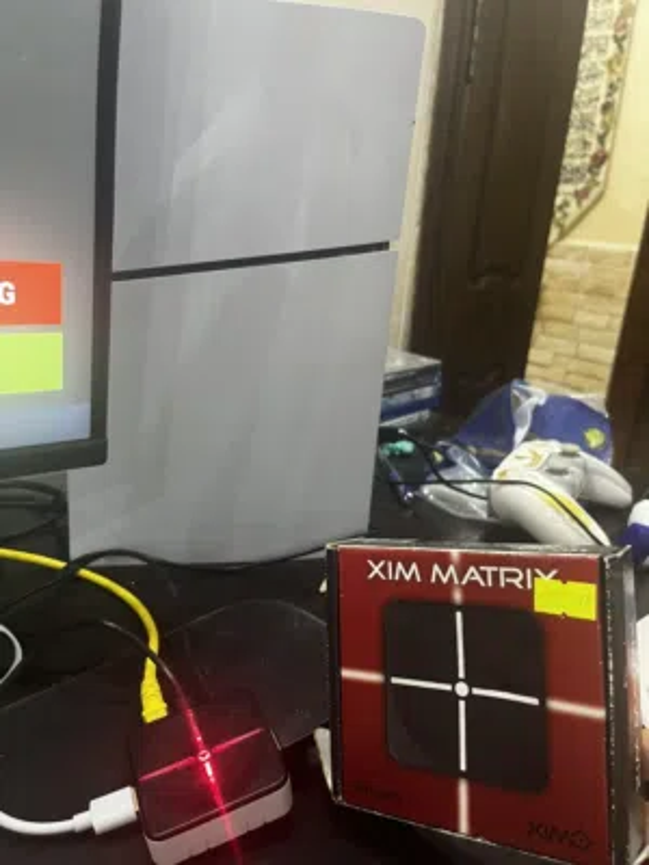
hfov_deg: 53.1
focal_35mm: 26
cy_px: 432
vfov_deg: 67.3
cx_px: 324
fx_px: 650
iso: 640
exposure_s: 1/40
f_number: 1.6
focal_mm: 5.1
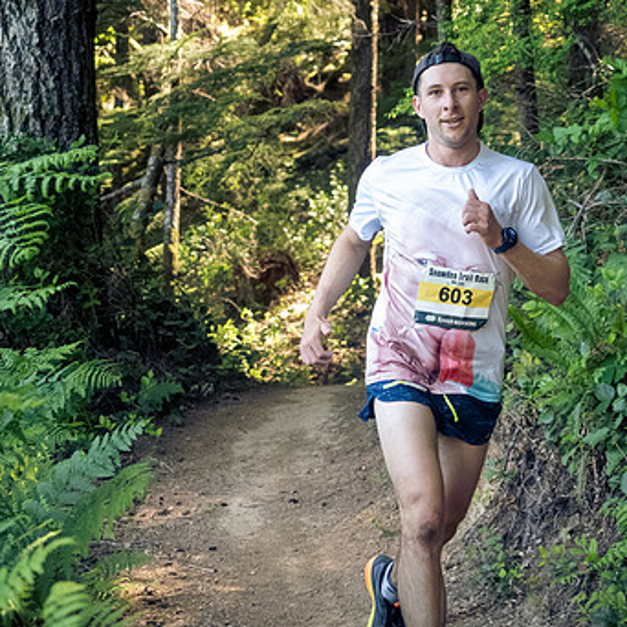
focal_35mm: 96
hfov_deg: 18.1
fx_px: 1967
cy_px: 377
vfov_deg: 18.1
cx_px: 202
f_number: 2.8
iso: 4000
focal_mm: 32
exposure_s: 1/1000
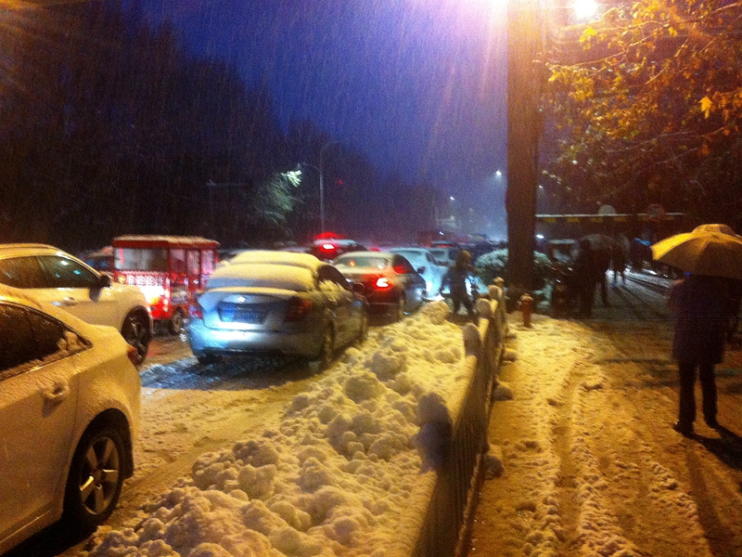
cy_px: 278
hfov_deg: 52.6
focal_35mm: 35
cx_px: 371
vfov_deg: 40.7
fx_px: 750
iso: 500
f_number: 2.8
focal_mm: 3.85
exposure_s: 1/15
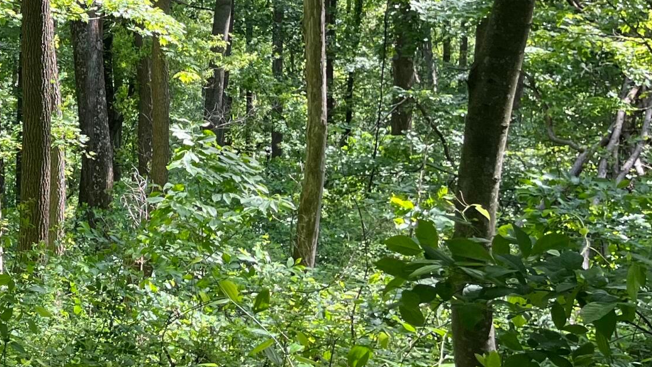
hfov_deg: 24.3
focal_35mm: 76
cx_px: -197
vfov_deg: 15.8
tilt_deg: -6.2
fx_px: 1314
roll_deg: +0.3
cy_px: 91
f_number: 1.6
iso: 40
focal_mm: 5.1
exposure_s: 1/183
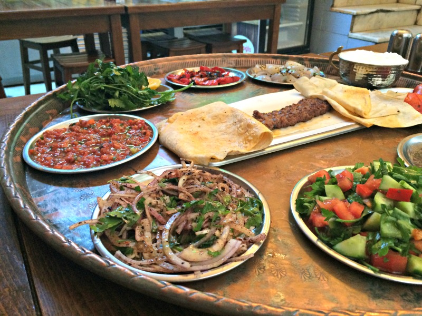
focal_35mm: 29
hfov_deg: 61.7
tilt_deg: -29.0
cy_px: 158
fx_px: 354
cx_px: 211
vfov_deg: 48.2
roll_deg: +0.1
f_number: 2.2
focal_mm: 4.15
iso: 320
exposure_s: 1/33
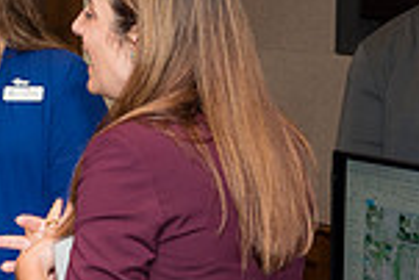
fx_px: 2144
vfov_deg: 7.5
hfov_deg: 10.9
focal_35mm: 184
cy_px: 262
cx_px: -153
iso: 800
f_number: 5
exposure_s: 1/125
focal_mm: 48
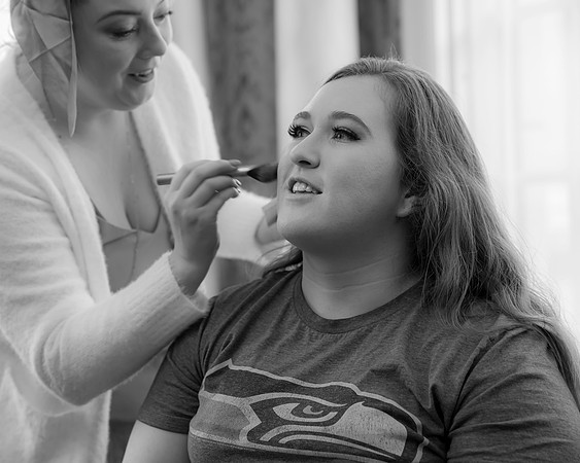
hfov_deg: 23.4
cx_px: 215
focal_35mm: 81
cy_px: 220
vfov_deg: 18.8
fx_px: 1398
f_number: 3.5
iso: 500
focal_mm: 69
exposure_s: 1/60
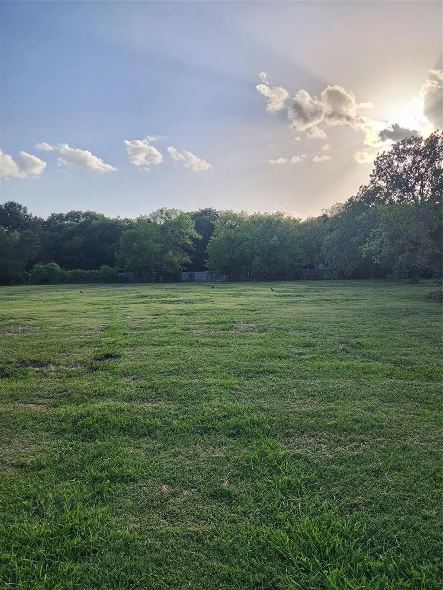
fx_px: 392
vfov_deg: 73.9
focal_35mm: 23
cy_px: 295
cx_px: 222
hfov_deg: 58.9
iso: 20
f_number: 1.8
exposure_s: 1/1314
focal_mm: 5.4
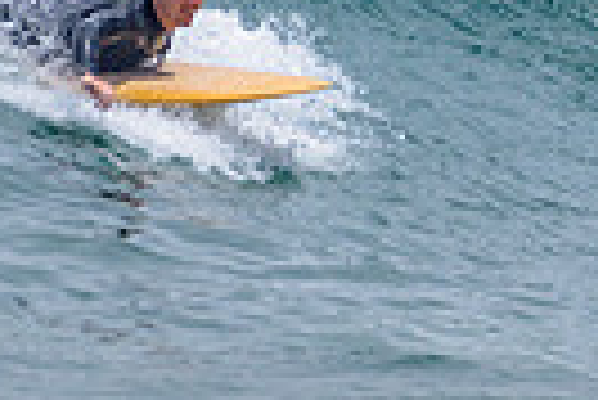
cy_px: 92
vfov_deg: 0.5
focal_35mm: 2673
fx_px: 44449
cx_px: 1040
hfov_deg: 0.8
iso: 200
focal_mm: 500
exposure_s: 1/2000
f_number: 5.6
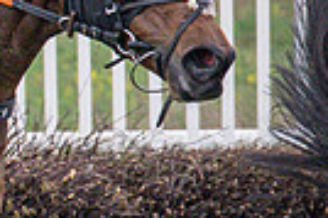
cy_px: 101
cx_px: -274
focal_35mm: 807
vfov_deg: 1.7
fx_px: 7344
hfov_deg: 2.5
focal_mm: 70
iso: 1600
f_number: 4
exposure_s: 1/1000
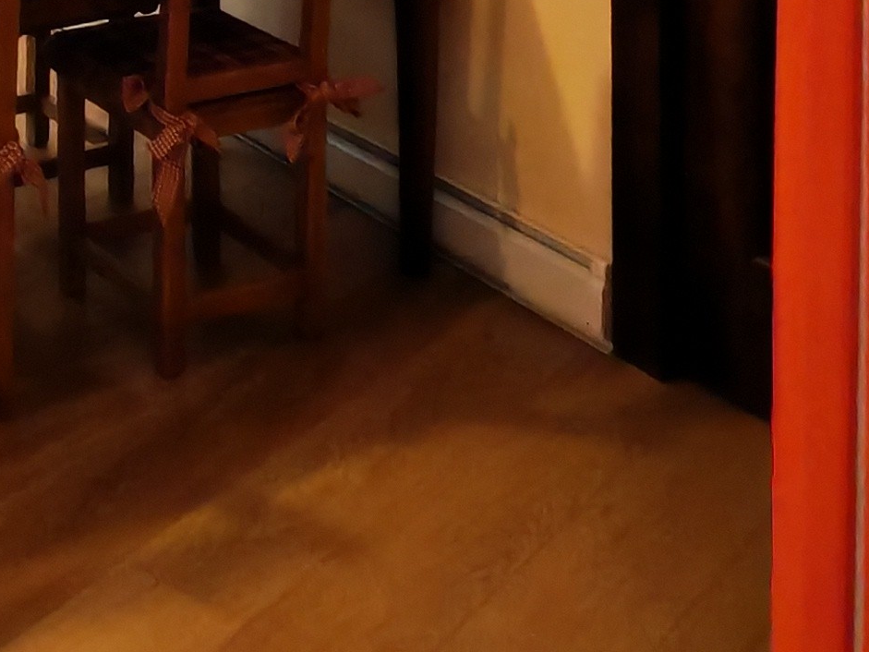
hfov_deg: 25.5
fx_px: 1707
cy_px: -563
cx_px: -182
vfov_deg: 17.2
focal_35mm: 68
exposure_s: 1/33
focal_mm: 1.96
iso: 160
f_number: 2.2
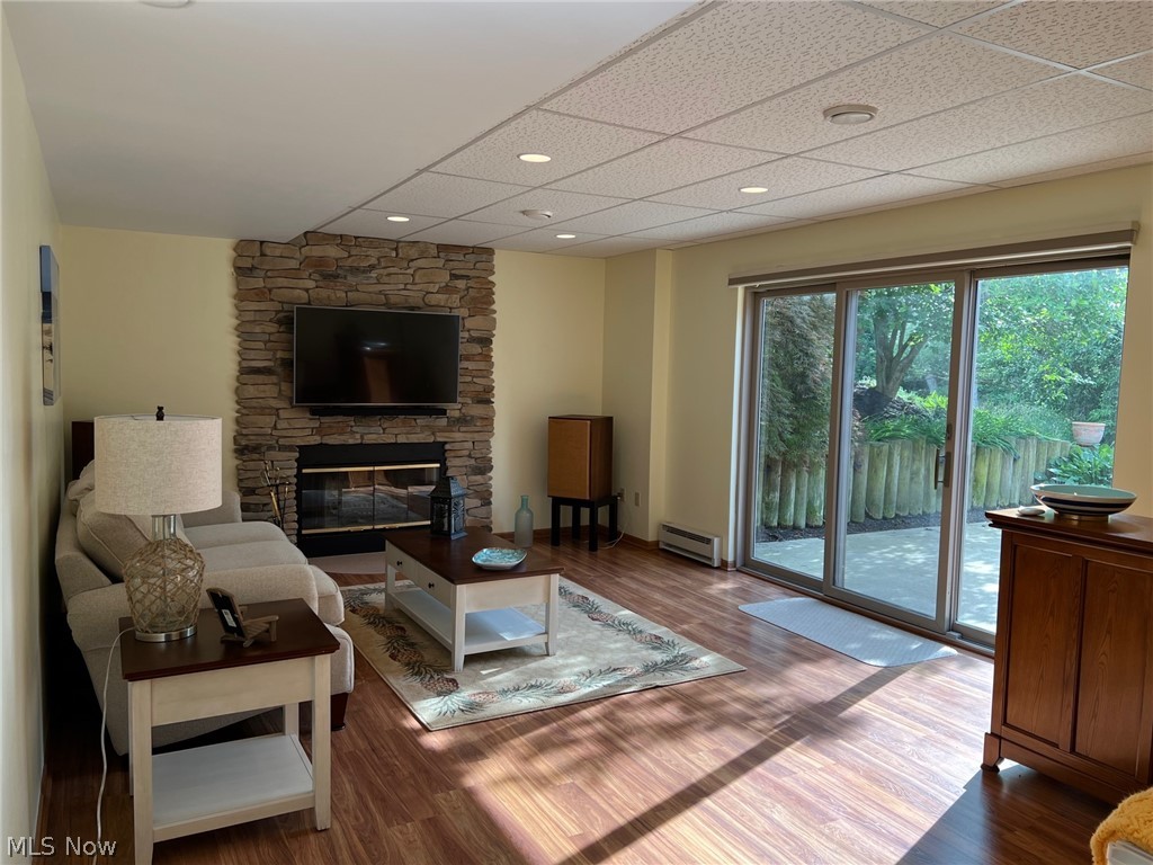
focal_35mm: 26
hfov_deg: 67.3
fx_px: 866
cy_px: 432
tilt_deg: -5.1
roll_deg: -0.6
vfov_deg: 53.1
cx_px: 576
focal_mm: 5.7
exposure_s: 1/120
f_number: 1.5
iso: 32
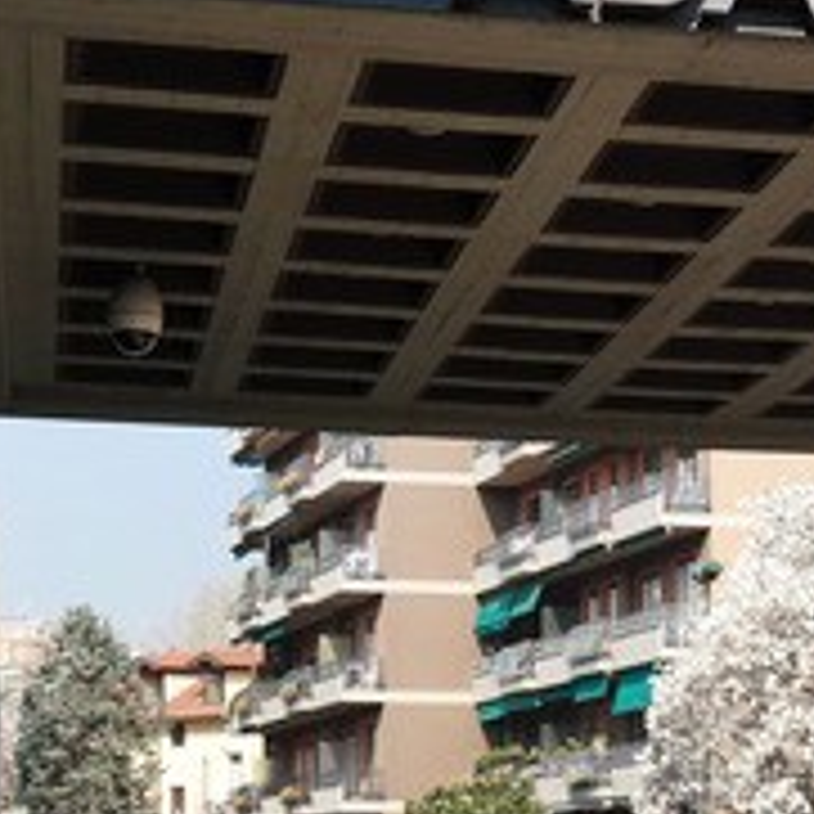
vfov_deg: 14.4
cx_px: 810
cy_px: 690
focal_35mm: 120
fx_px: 3193
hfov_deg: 14.3
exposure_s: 1/250
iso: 100
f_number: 5.6
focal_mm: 21
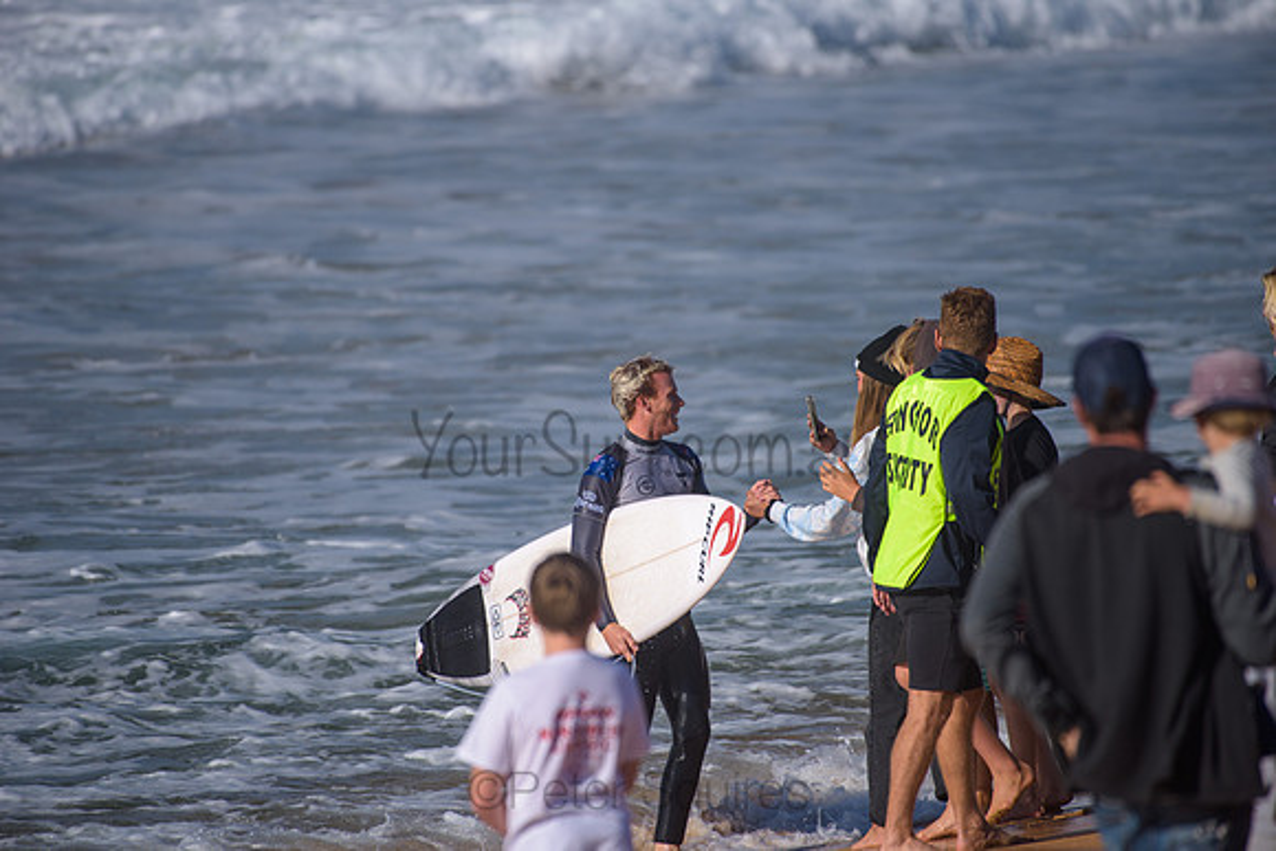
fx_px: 17726
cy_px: 426
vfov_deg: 2.8
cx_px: 638
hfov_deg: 4.1
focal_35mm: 500
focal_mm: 500
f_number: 5.6
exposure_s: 1/2000
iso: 140
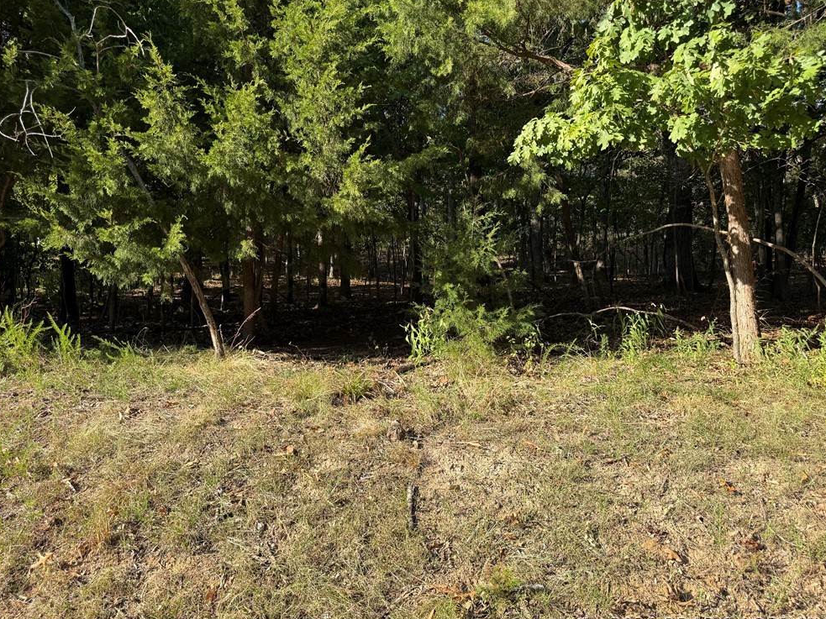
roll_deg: +0.4
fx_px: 596
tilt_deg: +5.2
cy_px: 315
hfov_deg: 69.4
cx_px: 408
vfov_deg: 54.9
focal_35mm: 25
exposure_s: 1/1250
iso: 80
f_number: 1.78
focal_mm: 6.76
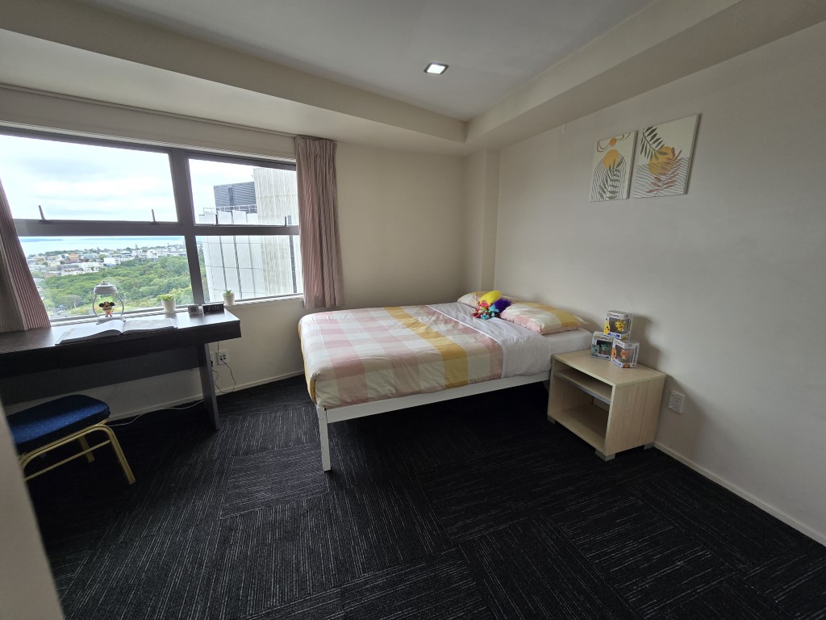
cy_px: 310
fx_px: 310
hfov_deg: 106.2
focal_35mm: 13
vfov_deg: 89.9
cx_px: 413
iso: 50
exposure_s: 1/187
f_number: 2.2
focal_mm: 2.2
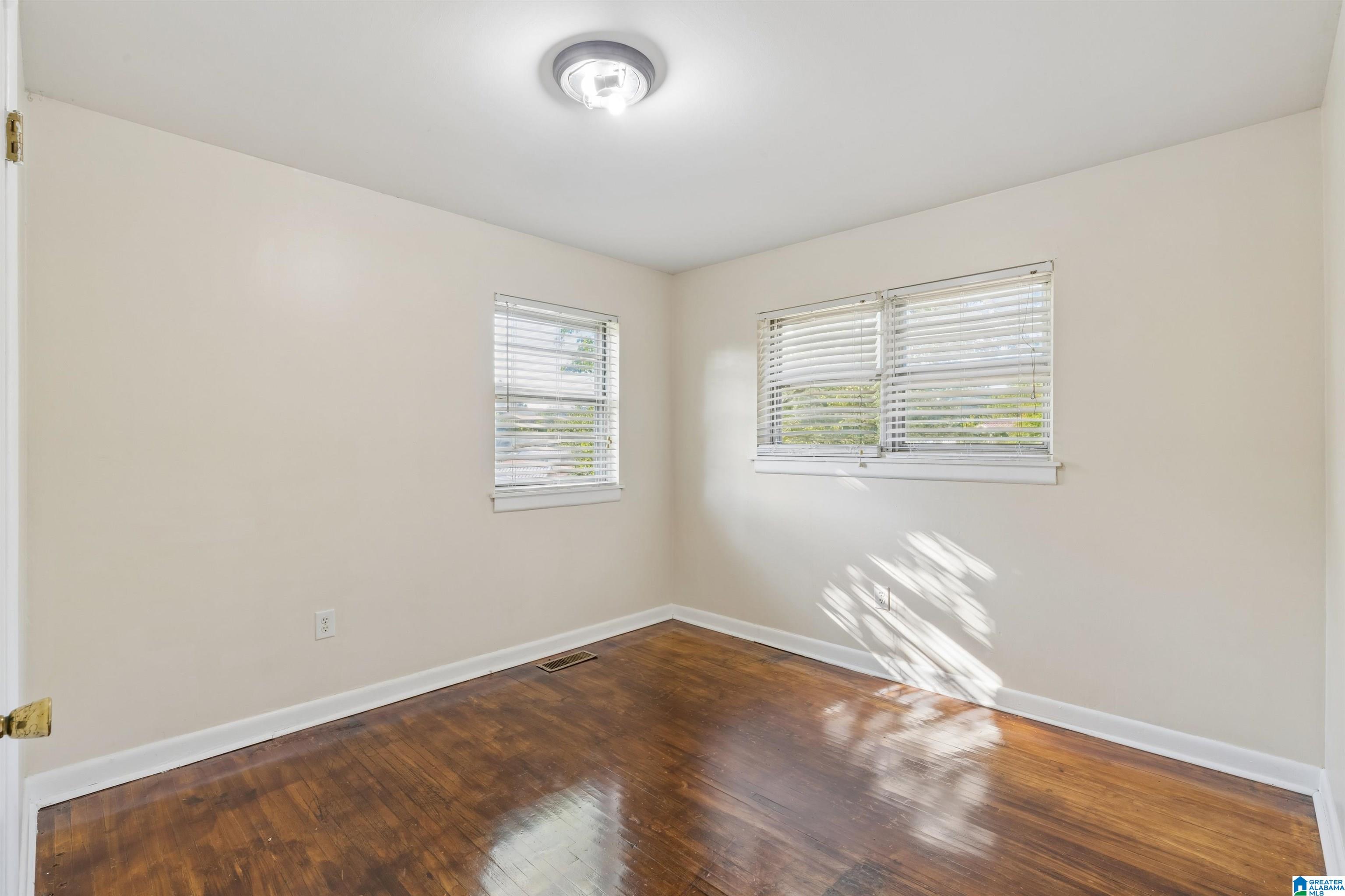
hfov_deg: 96.7
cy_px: 448
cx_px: 672
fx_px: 598
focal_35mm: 16
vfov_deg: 73.7
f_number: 13
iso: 400
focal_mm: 16
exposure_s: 1/10
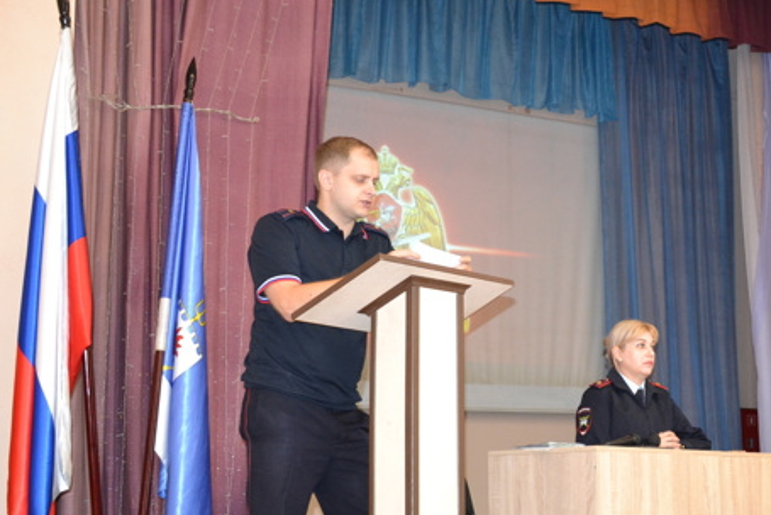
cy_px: 305
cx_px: 595
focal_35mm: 57
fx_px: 1218
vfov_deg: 23.9
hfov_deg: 34.3
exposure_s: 1/60
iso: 1400
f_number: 3.8
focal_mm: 23
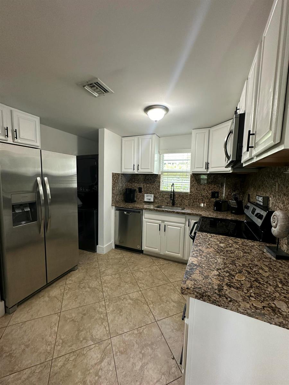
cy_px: 192
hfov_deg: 85.7
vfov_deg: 102.1
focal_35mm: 14
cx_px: 144
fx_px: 156
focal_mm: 2.22
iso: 160
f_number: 2.2
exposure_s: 1/60
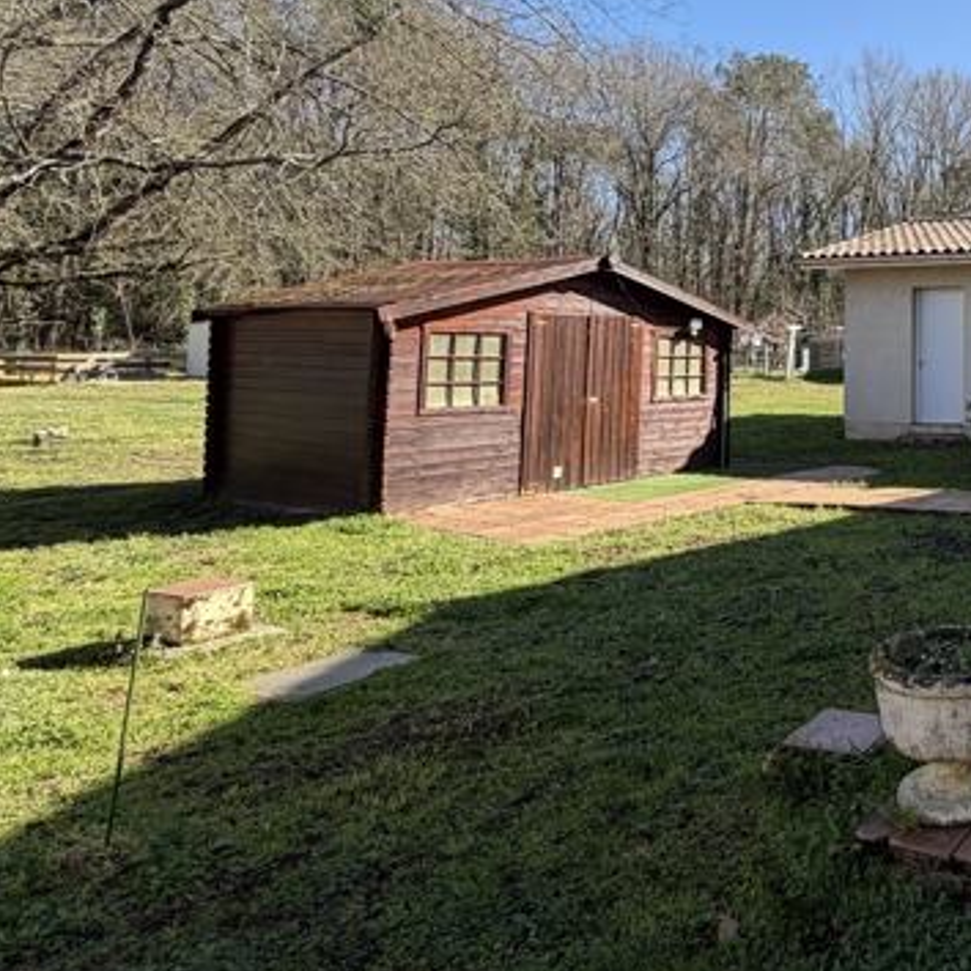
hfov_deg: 44.8
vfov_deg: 56.0
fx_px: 889
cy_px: 315
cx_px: 1048
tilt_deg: +2.5
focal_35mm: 28
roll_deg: -0.2
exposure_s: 1/717
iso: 40
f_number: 2.2
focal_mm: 2.22
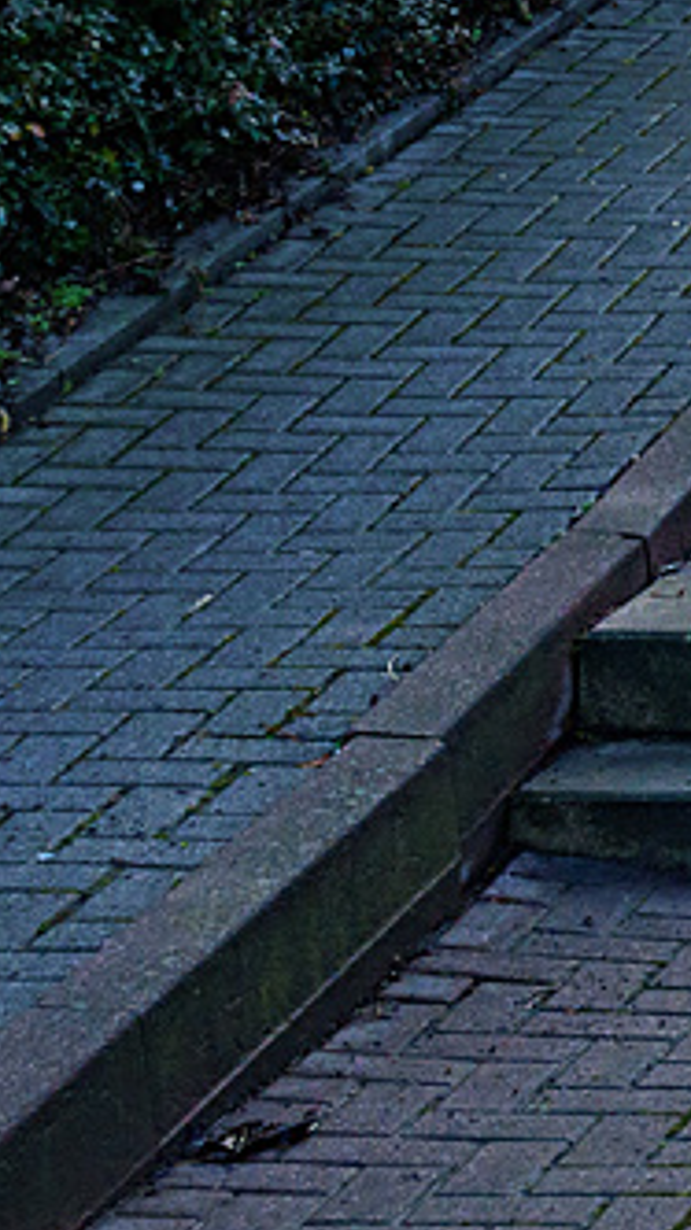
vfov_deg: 15.4
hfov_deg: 7.8
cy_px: -59
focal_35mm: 136
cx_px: 2066
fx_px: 4436
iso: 200
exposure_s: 1/250
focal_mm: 24
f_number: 8
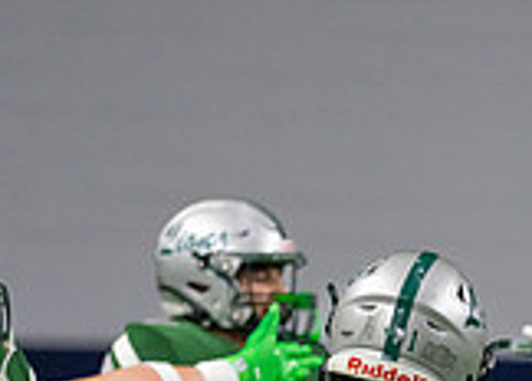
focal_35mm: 567
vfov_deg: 2.5
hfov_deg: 3.5
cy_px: 634
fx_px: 8574
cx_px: 644
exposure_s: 1/1250
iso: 1600
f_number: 2.8
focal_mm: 151
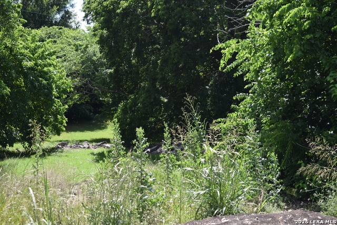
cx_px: 168
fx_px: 632
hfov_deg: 29.9
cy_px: 112
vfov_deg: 20.2
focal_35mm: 68
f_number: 5.6
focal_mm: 45
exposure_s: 1/125
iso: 125
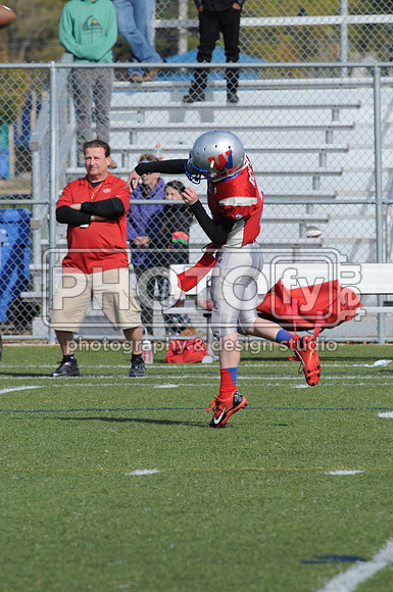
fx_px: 7390
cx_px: 196
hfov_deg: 3.0
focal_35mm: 450
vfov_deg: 4.6
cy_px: 296
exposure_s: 1/500
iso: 200
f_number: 9
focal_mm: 300
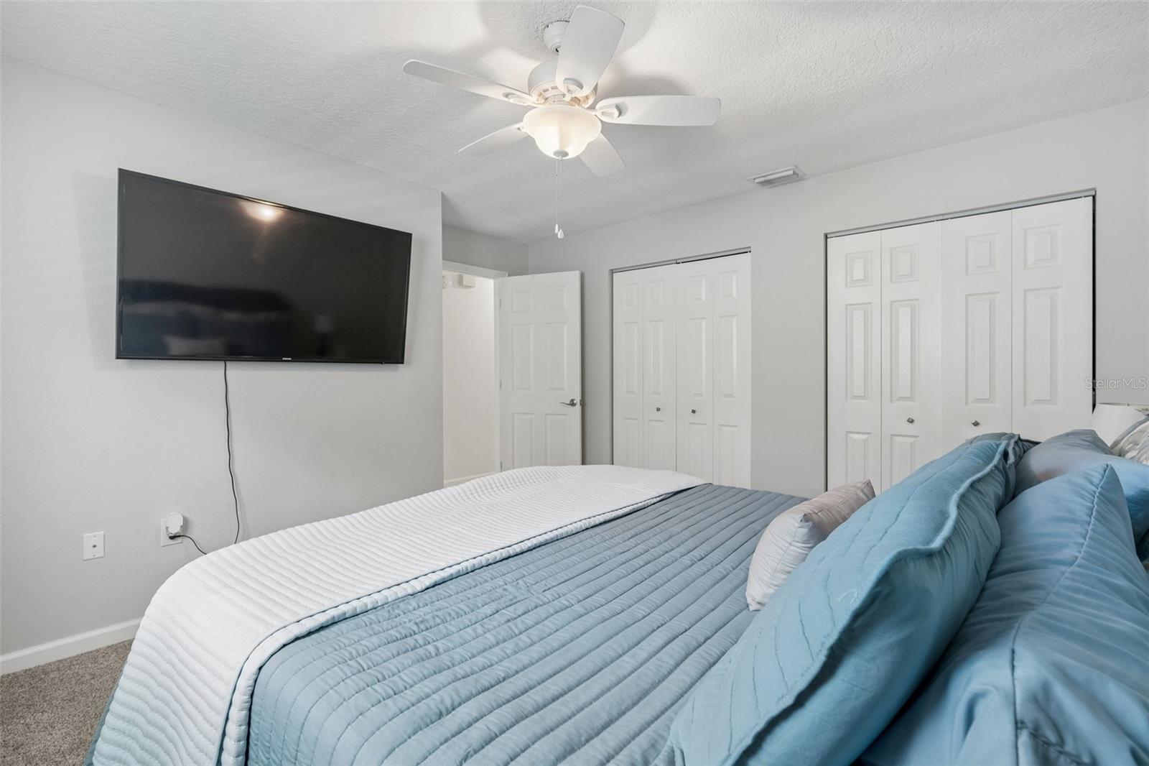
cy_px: 383
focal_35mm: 17
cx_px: 574
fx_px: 542
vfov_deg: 70.4
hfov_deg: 93.3
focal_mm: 17
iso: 800
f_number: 8
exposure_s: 1/25
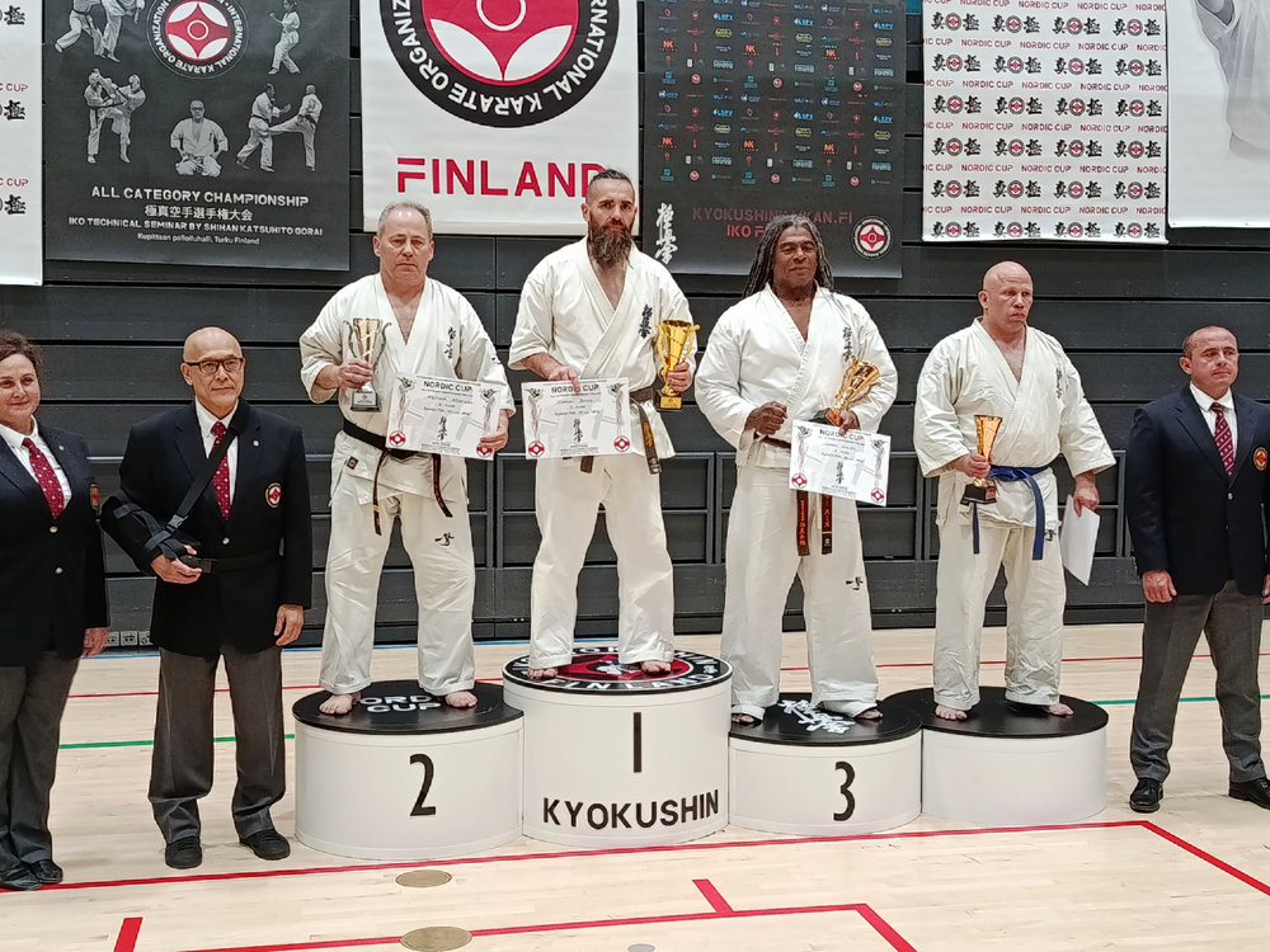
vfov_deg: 32.9
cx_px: 635
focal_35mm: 44
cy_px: 476
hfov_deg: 42.9
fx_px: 1614
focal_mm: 5.24
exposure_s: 1/100
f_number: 1.7
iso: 1110
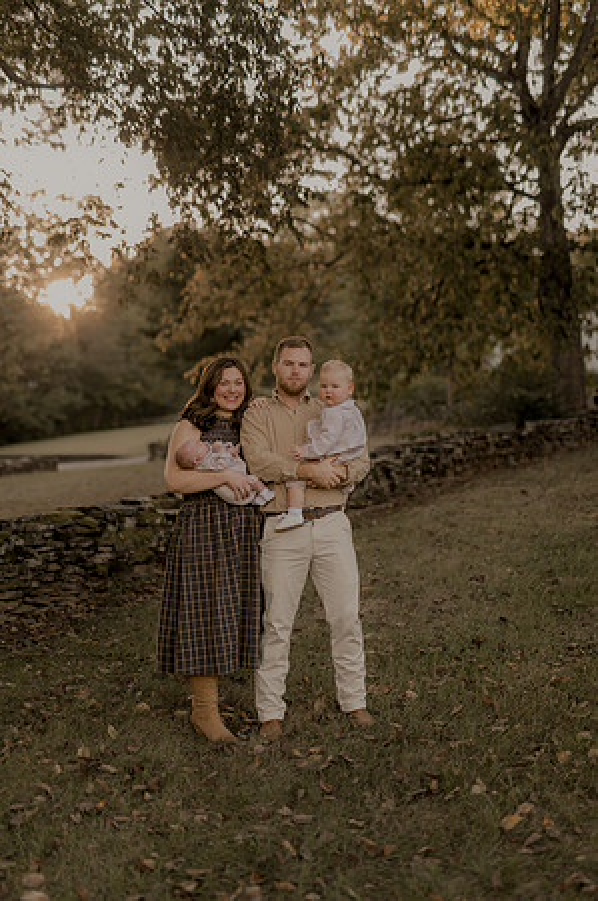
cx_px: 299
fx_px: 1249
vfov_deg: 39.6
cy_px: 450
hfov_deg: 26.9
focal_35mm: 50
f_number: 1.8
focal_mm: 50
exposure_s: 1/400
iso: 160
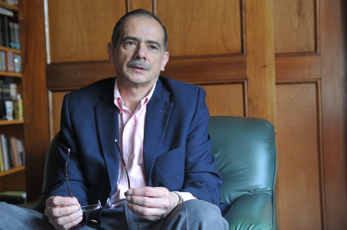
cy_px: 115
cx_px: 174
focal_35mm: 52
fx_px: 505
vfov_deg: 25.7
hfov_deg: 37.9
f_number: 3.5
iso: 640
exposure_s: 1/80
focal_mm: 35
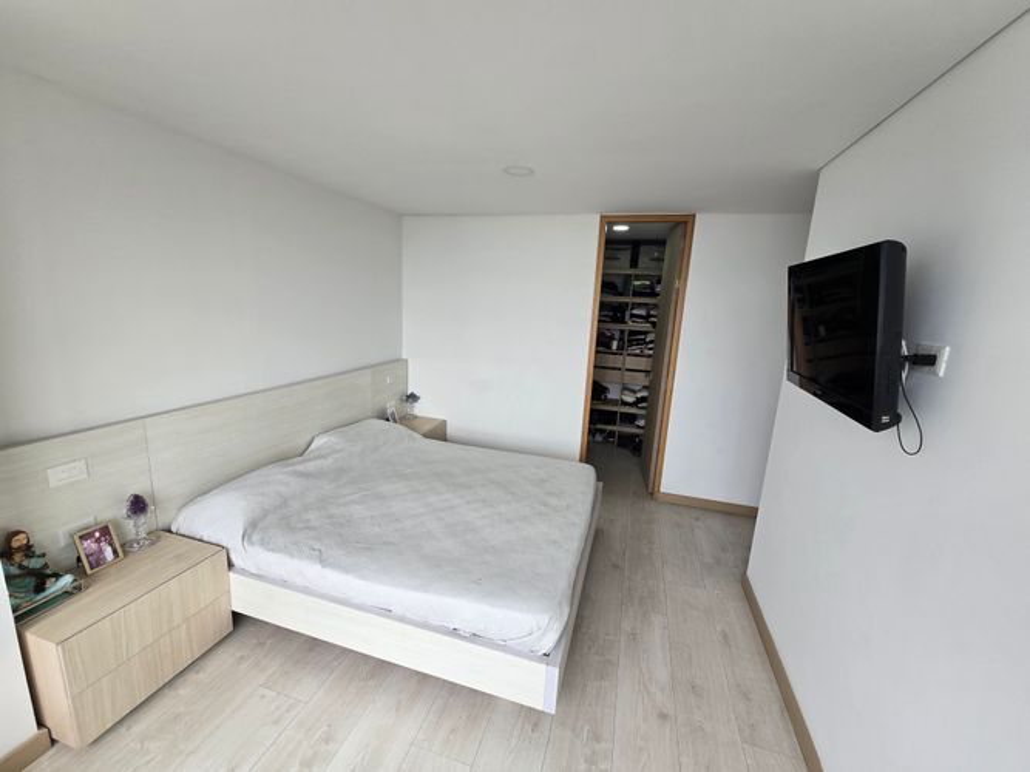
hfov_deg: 106.2
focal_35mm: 13
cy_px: 386
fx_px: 387
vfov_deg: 89.9
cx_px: 515
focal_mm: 2.2
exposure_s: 1/138
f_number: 2.2
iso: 50
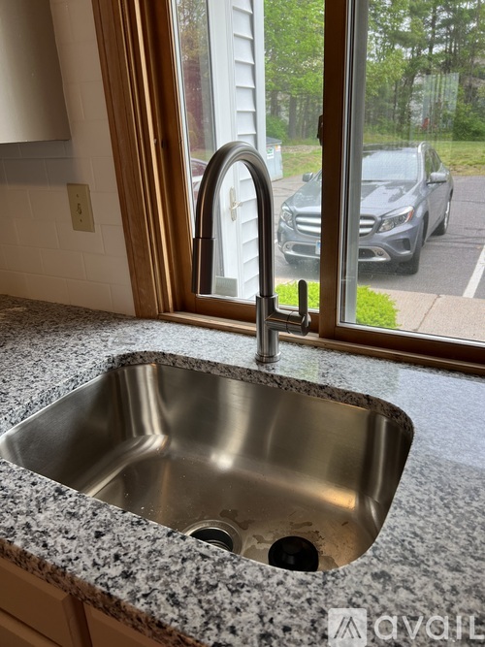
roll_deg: +3.4
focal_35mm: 26
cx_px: 242
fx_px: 486
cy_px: 324
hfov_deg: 53.0
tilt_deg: -17.8
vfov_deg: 67.3
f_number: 1.5
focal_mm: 5.7
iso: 40
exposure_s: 1/149
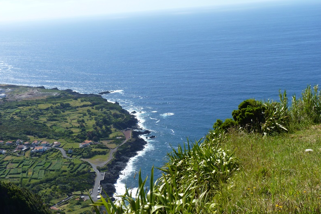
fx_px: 499
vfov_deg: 24.2
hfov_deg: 35.6
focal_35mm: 56
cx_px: 159
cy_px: 106
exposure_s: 1/250
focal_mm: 9.5
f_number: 5.6
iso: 80
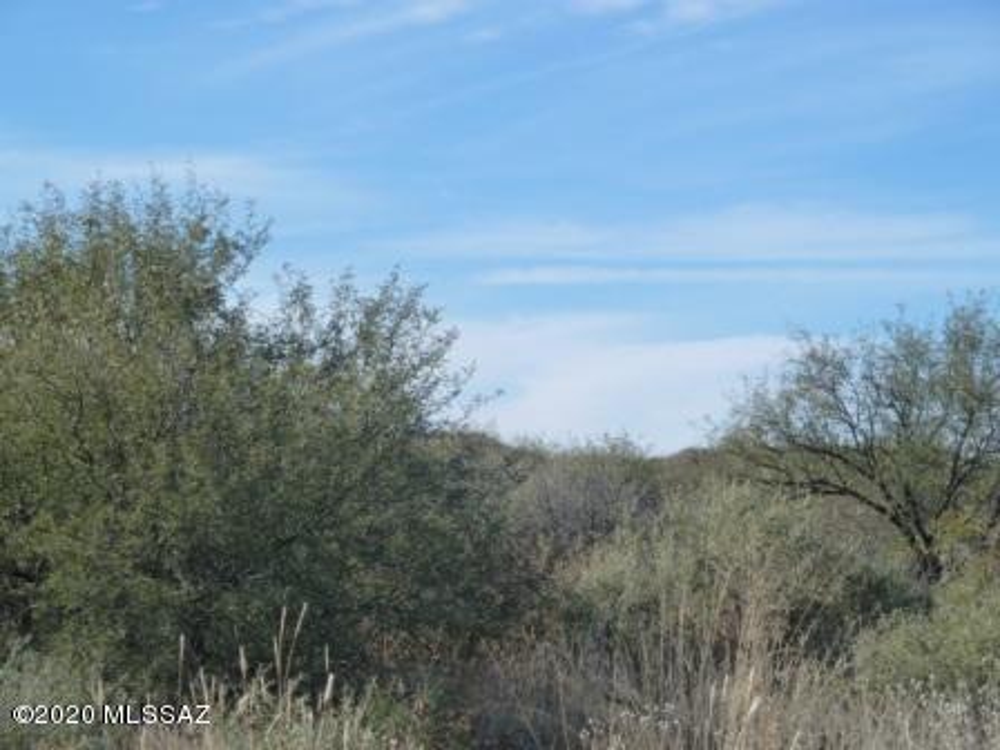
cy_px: 375
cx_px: 500
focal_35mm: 128
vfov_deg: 11.6
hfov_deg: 15.4
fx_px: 3698
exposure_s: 1/500
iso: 125
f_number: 5.6
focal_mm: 21
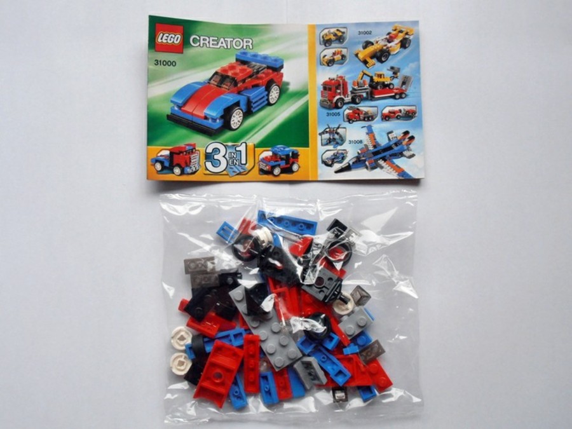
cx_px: 286
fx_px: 611
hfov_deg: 50.1
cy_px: 214
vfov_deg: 38.7
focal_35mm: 37
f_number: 3.9
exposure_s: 1/40
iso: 125
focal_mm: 6.61
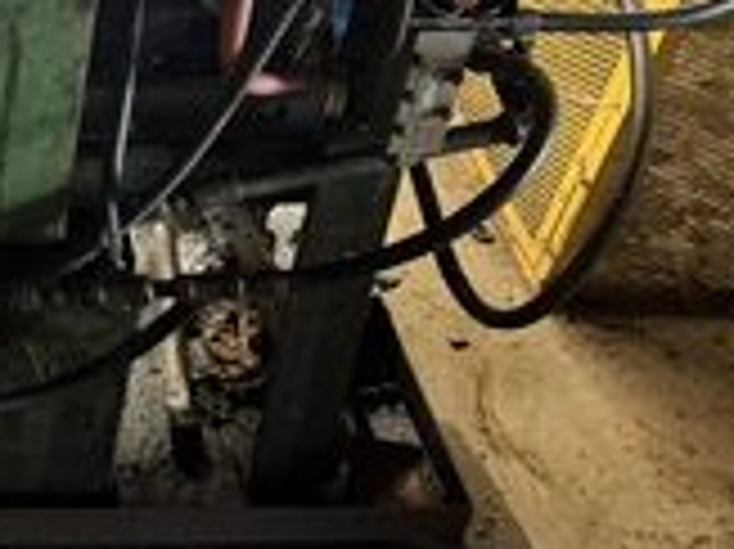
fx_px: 1250
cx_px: -135
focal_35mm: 59
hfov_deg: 28.6
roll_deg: -1.5
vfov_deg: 24.3
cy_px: 86
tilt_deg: -37.3
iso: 1600
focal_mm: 6.76
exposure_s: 1/30
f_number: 1.78
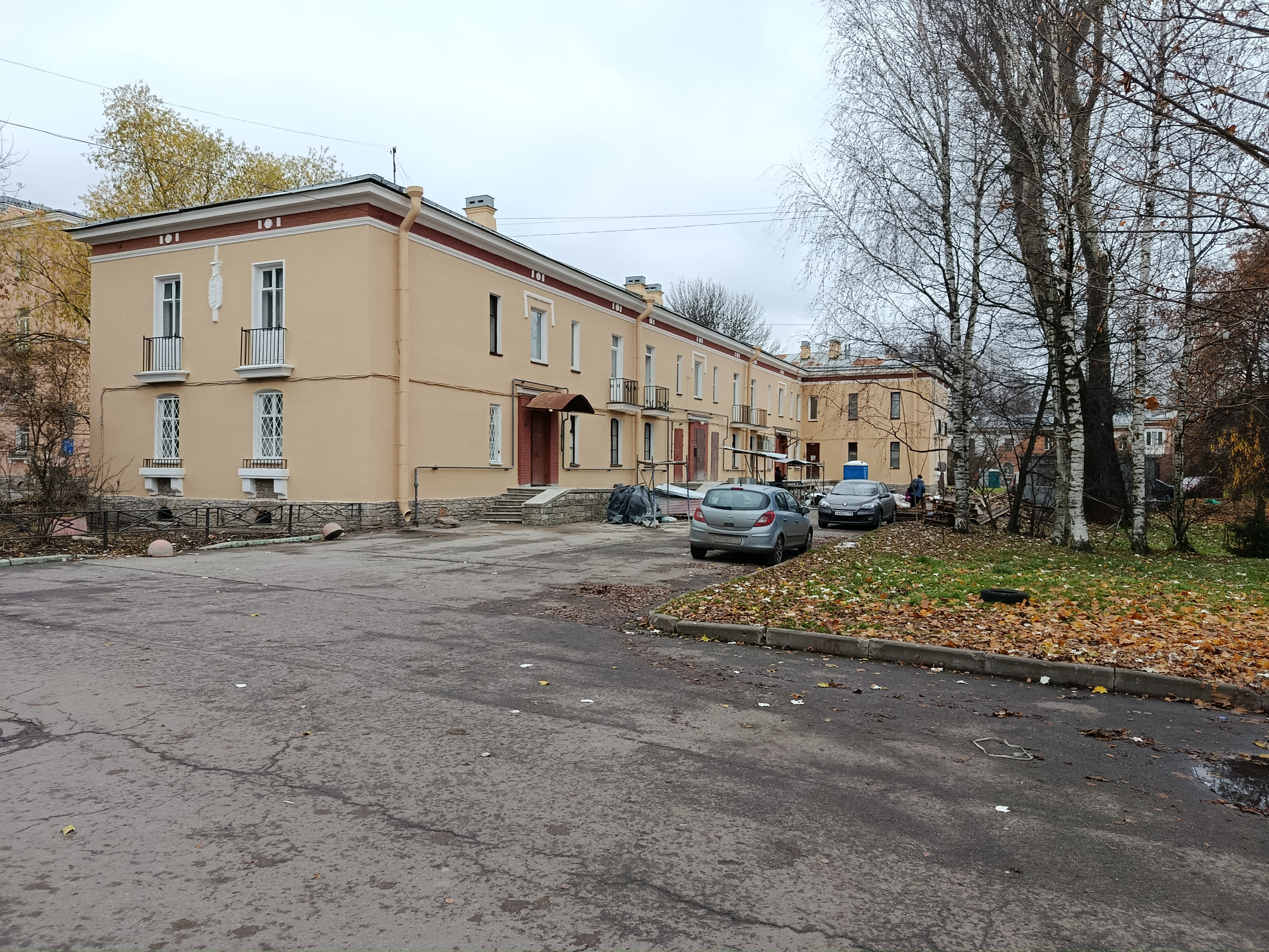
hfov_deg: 71.6
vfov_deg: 56.8
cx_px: 634
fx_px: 880
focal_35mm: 24
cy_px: 476
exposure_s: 1/100
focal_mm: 5.24
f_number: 1.7
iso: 115
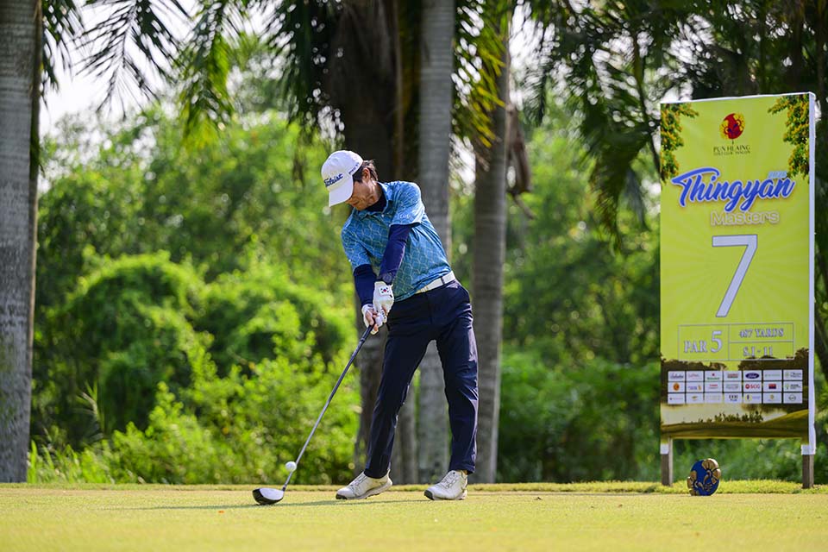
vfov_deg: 11.0
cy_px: 276
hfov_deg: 16.4
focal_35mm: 125
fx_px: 2875
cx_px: 414
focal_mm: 125
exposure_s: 1/4000
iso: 320
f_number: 2.8
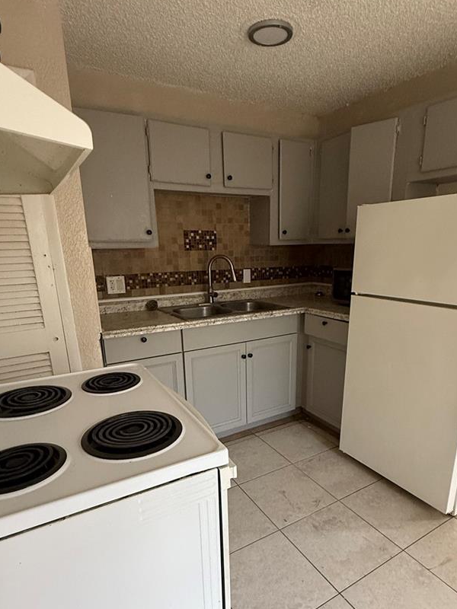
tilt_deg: -15.0
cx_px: 242
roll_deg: +0.0
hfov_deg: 63.4
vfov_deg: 78.5
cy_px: 349
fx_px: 370
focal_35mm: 21
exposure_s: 1/60
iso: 500
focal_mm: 2.22
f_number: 2.2
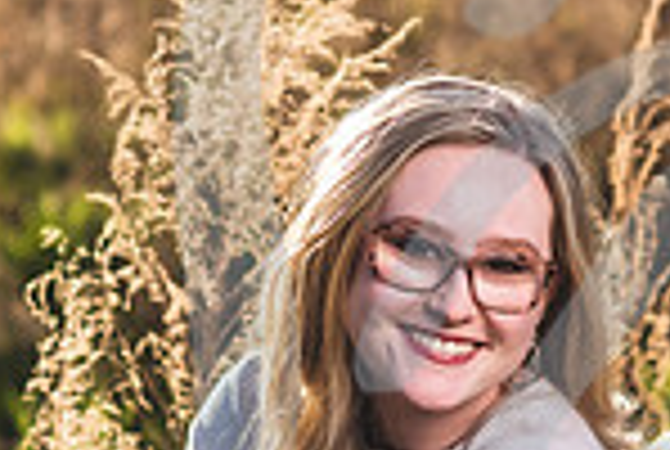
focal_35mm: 256
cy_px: 531
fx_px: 4774
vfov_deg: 5.4
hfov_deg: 8.0
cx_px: 324
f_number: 2.8
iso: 100
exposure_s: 1/640
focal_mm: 85
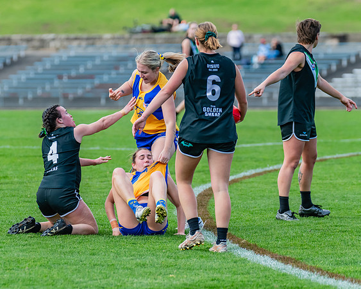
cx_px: 125
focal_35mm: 368
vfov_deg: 4.2
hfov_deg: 5.3
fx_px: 3934
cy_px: 127
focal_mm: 270
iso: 800
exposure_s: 1/1600
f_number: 5.6
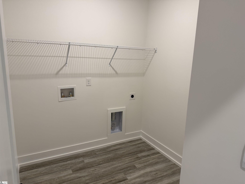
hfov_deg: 71.6
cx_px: 122
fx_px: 170
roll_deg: -1.6
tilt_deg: -11.0
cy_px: 92
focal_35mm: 24
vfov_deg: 56.8
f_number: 1.78
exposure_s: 1/120
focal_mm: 6.76
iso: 200
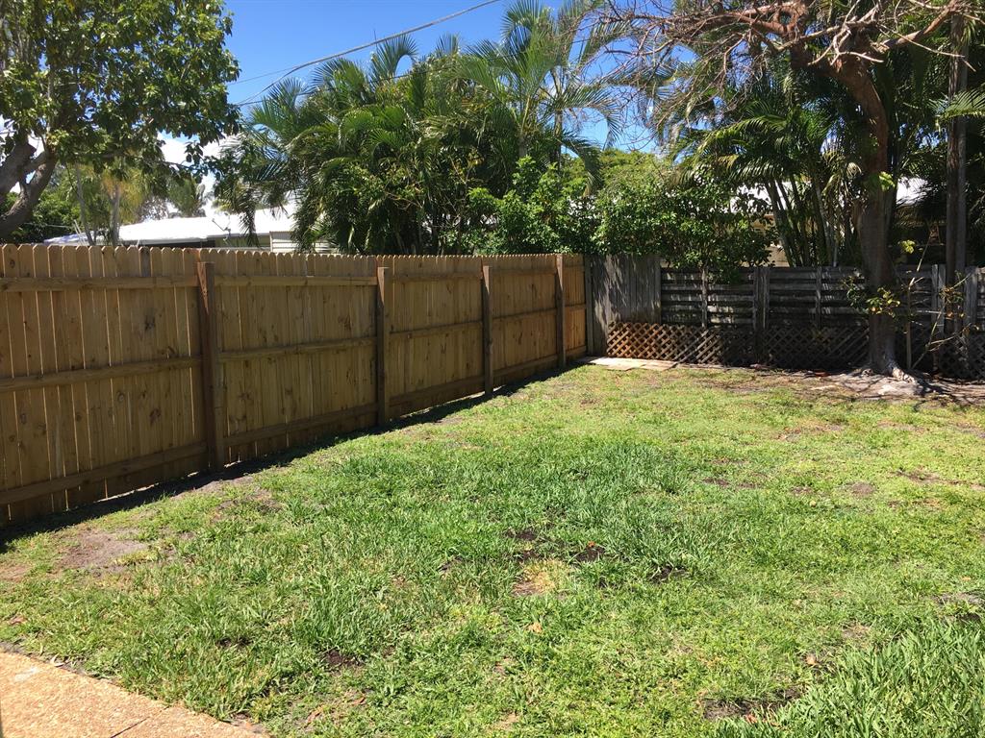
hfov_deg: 61.7
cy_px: 369
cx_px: 492
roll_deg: +1.1
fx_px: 825
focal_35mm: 29
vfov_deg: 48.2
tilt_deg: -7.9
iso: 25
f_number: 2.2
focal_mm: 4.15
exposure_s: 1/686
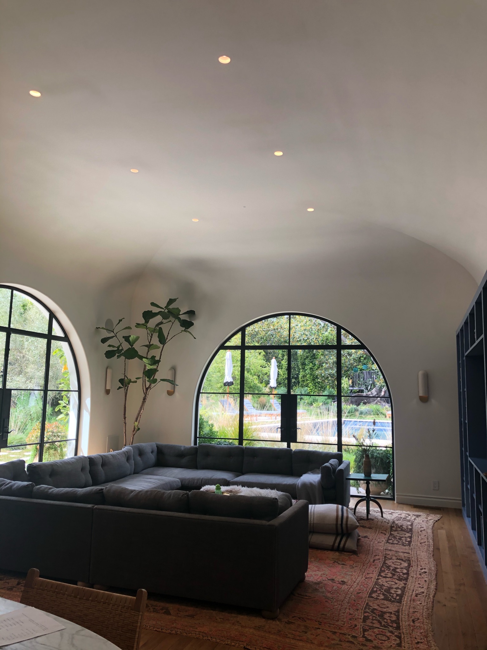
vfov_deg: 63.5
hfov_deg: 49.7
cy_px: 325
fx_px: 525
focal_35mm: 28
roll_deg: -1.1
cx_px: 244
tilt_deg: +7.2
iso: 20
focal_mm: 4
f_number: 1.8
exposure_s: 1/158
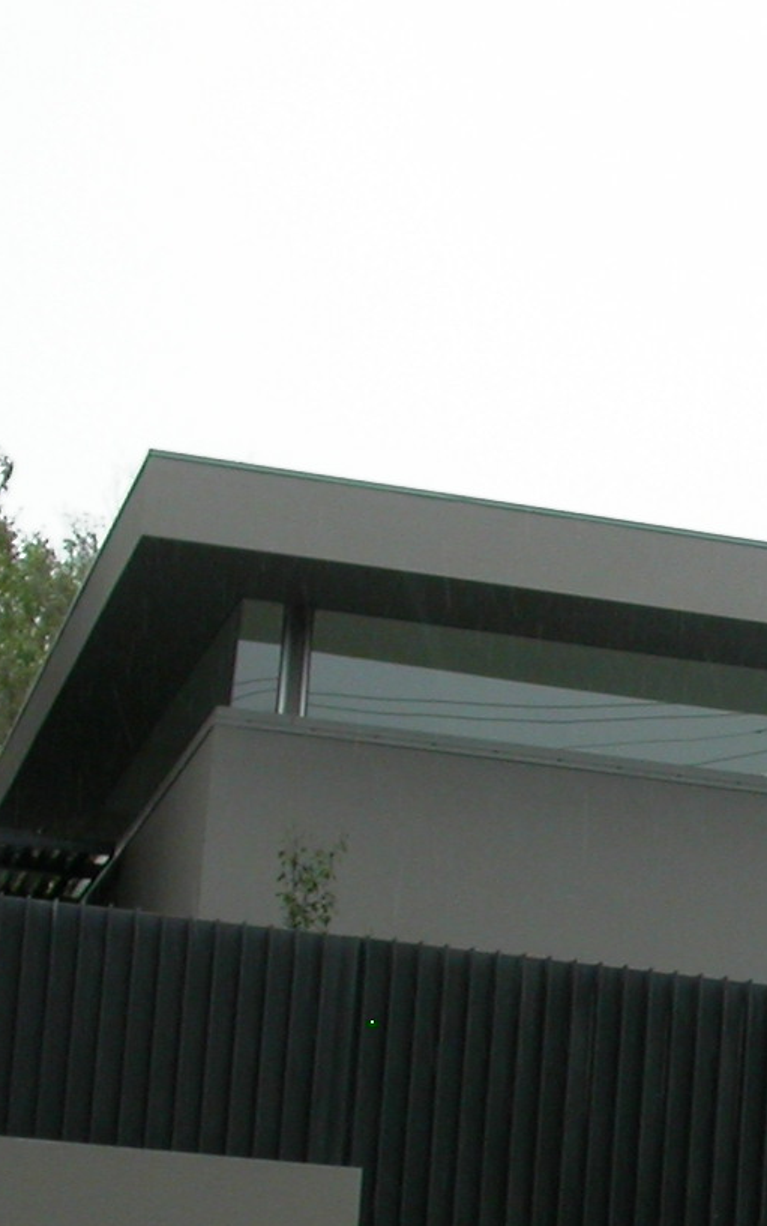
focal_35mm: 112
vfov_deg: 18.2
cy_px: 1152
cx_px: 1373
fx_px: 3744
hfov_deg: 10.9
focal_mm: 7.85
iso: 100
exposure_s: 1/122
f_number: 4.2
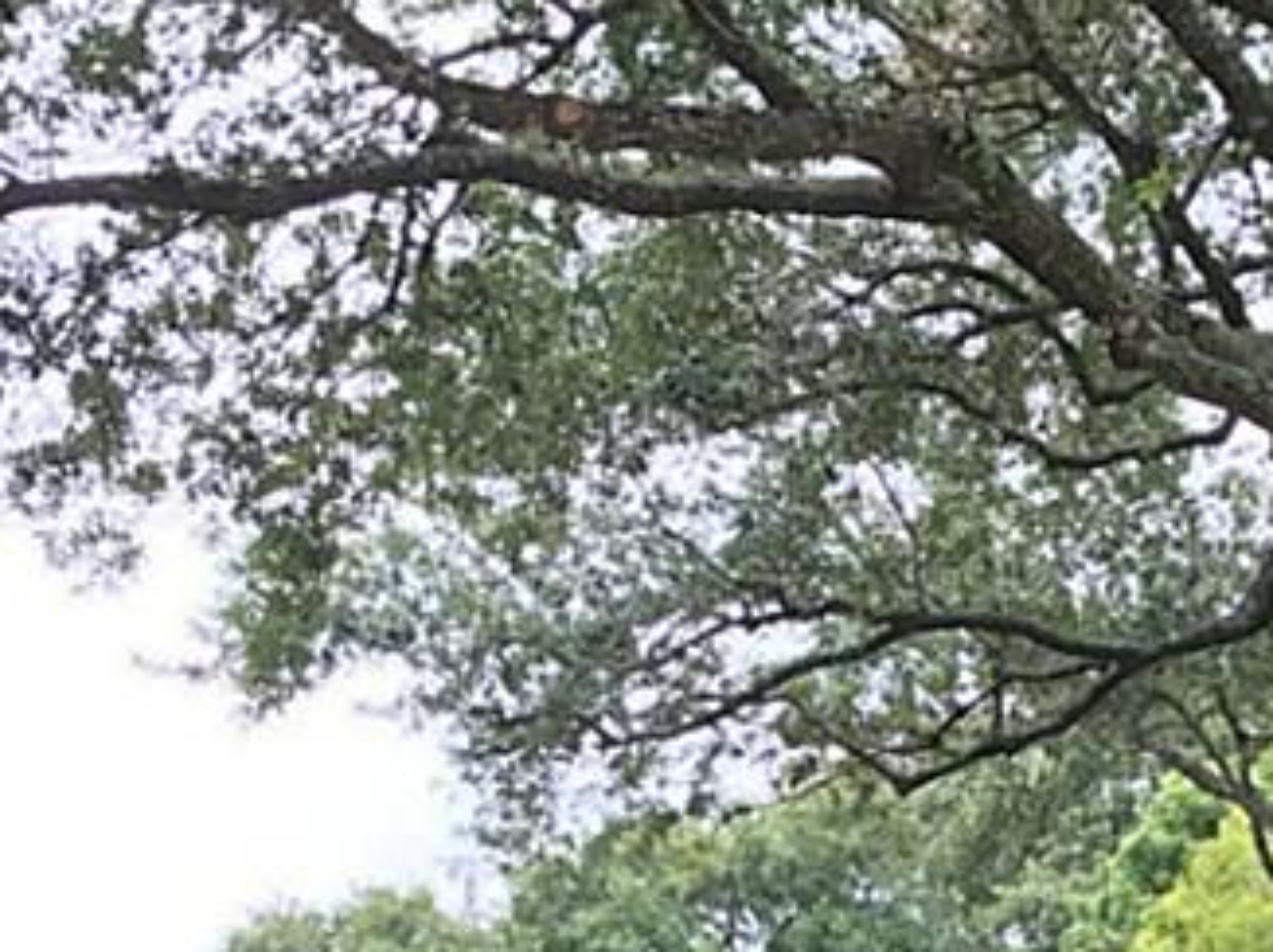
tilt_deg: +6.9
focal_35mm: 88
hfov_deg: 22.2
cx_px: 808
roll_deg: +0.2
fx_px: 3234
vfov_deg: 16.0
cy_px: 1178
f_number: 1.8
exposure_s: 1/199
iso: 20
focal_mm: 3.99
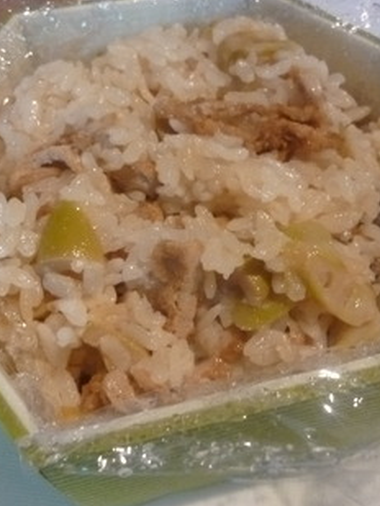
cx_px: 188
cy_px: 255
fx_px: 497
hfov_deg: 41.8
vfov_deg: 53.9
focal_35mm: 34
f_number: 3.3
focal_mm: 4.5
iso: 800
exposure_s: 1/30
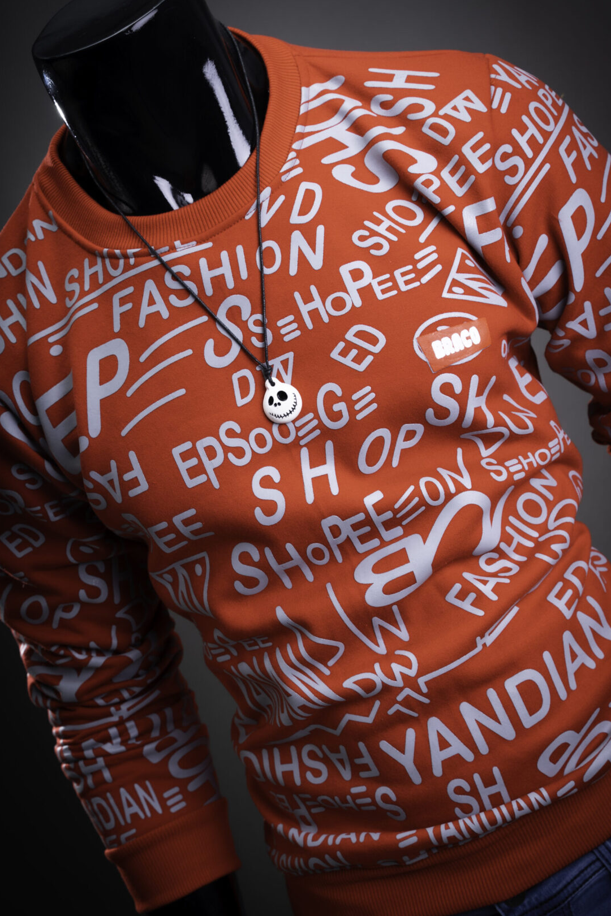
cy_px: 461
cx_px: 332
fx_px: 1527
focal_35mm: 60
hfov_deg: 22.6
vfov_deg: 33.4
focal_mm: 54
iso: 100
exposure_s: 1/250
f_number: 8
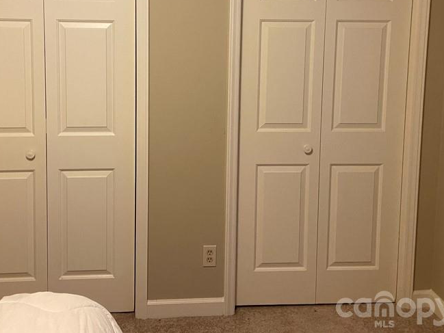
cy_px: 79
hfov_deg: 45.6
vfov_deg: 34.3
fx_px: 526
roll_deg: -1.6
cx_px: 189
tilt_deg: -6.3
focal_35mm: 41
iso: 200
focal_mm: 4.25
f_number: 1.8
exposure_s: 1/60
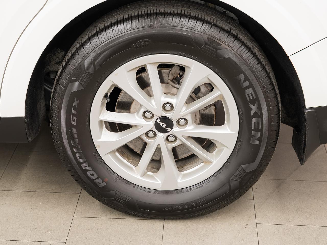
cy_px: 127
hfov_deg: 24.5
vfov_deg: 18.5
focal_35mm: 80
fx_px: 753
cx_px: 163
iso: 100
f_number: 4.5
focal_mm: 70
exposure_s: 1/4
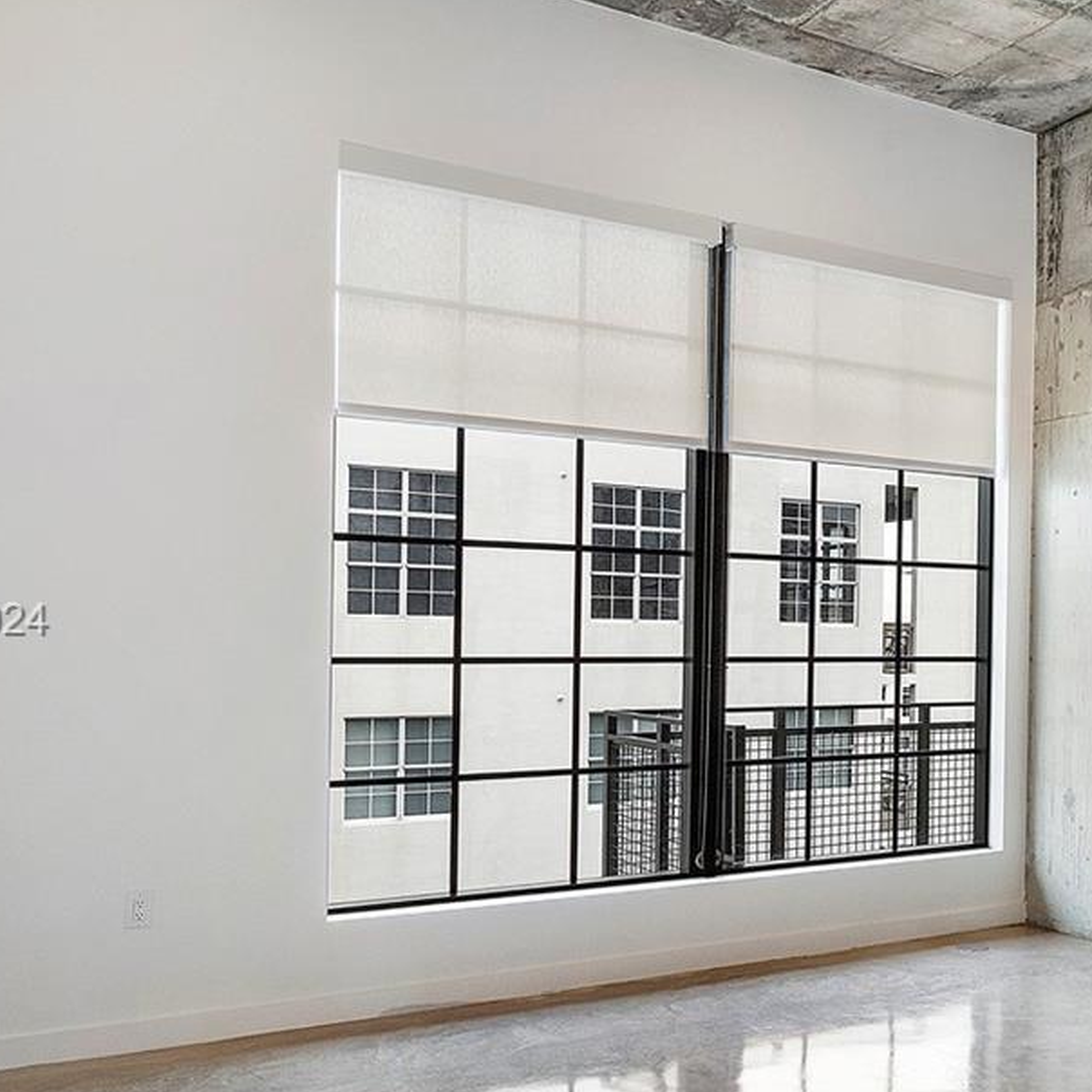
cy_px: 623
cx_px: 931
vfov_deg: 44.7
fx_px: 1325
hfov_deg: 42.0
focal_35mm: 37
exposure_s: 1/15
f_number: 11
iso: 160
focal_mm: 11
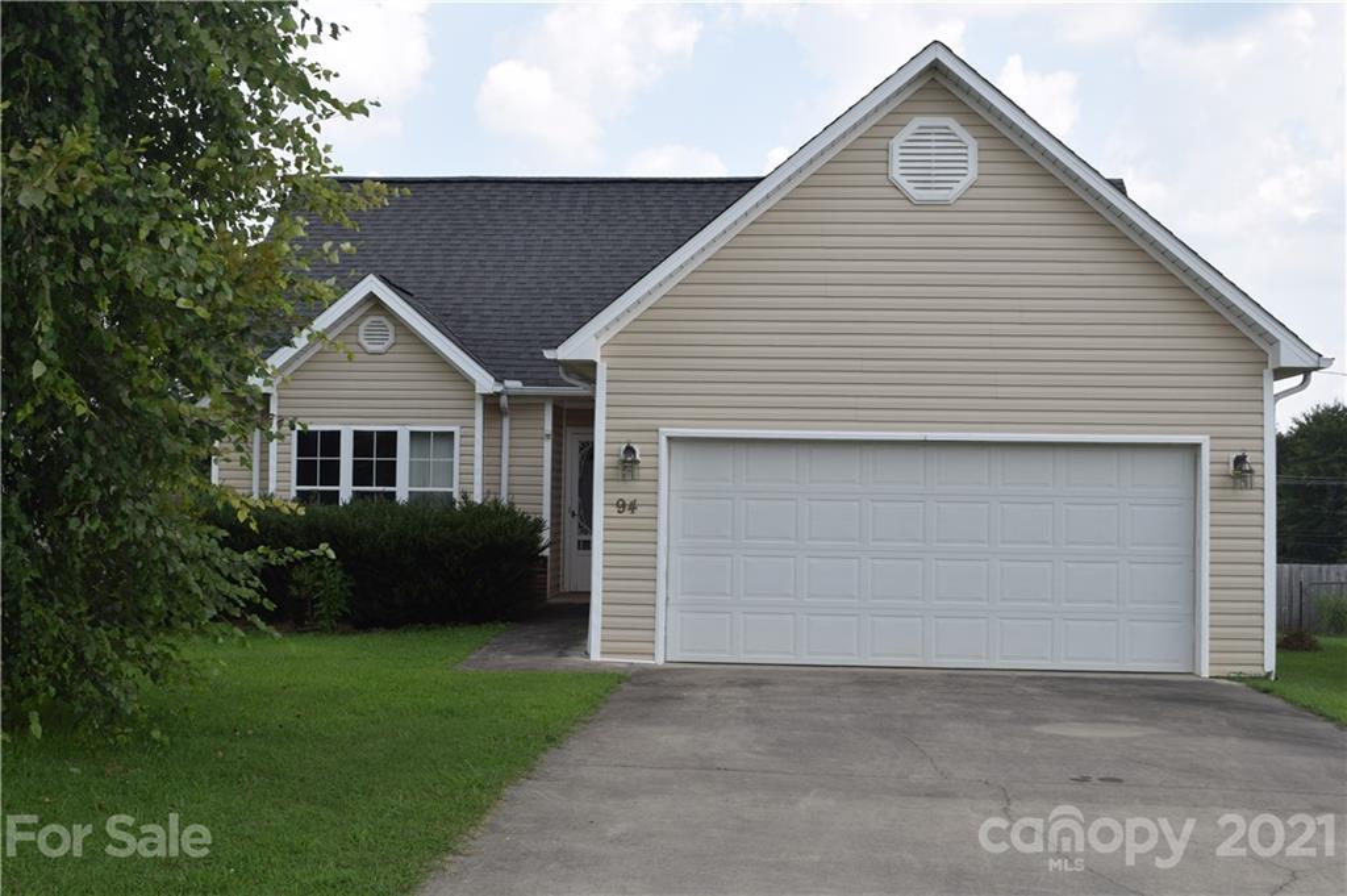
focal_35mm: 40
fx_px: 1514
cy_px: 448
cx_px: 674
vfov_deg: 33.0
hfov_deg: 48.0
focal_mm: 27
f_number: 8
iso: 100
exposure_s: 1/200
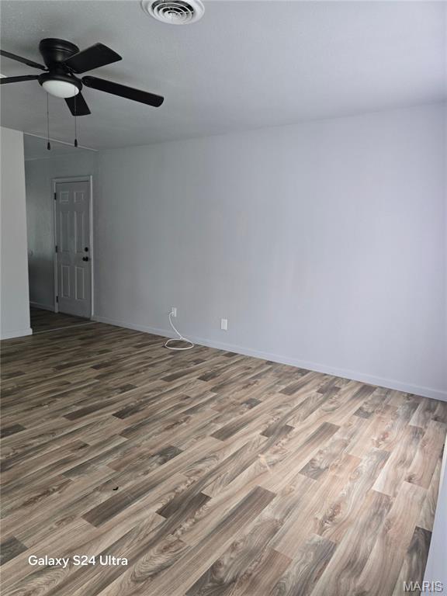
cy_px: 298
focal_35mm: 23
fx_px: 396
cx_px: 224
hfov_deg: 58.9
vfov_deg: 73.9
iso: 250
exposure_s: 1/120
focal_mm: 6.3
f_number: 1.7
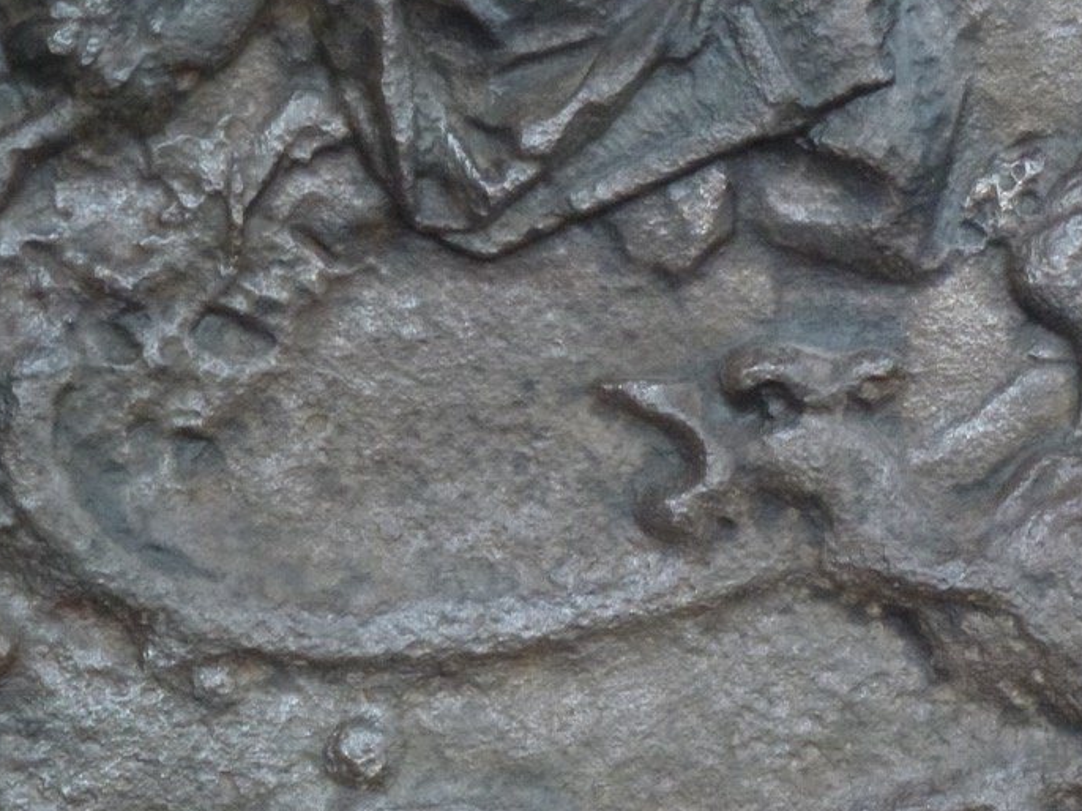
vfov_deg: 8.8
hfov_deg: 11.7
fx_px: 5249
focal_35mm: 168
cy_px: 536
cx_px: 907
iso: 400
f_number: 5
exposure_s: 1/60
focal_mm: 17.3
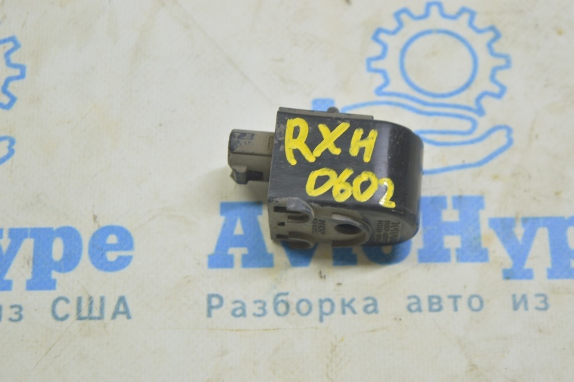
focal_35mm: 82
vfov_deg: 16.5
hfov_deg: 24.6
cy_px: 191
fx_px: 1314
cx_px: 287
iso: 400
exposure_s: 1/20
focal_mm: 55
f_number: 5.6
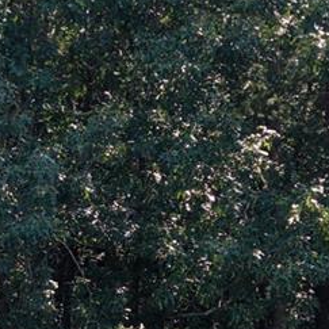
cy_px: 320
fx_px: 1441
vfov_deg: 12.9
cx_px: 123
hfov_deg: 13.0
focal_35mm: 134
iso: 100
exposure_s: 1/400
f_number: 1.8
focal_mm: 8.67
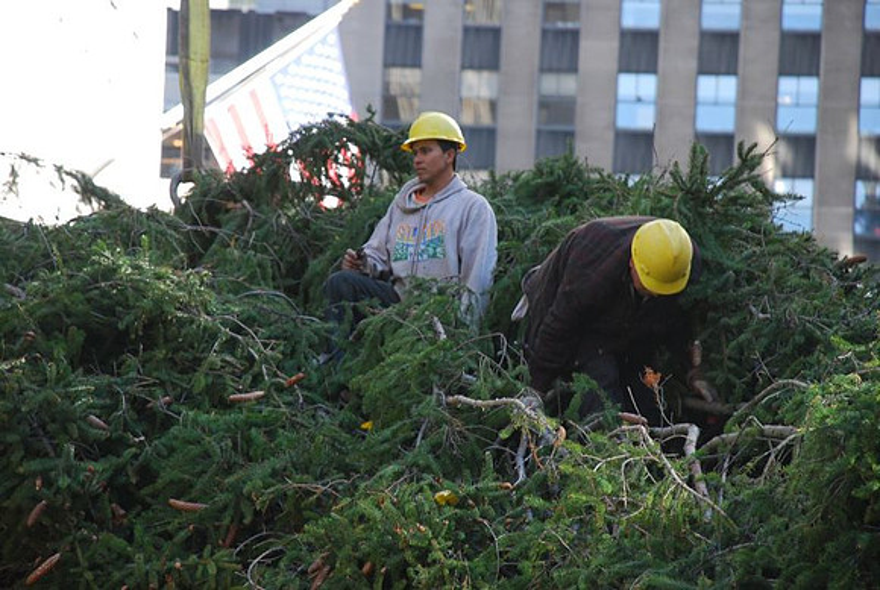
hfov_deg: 10.9
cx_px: 440
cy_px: 295
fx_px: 4592
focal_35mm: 188
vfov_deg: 7.4
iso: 400
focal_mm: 125
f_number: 5.6
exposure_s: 1/100
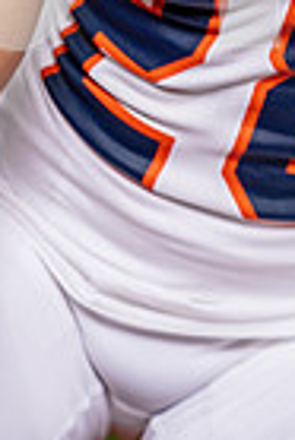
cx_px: 333
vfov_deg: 9.0
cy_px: -269
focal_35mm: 220
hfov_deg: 6.2
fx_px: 2697
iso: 100
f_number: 5.6
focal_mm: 68
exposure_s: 1/250
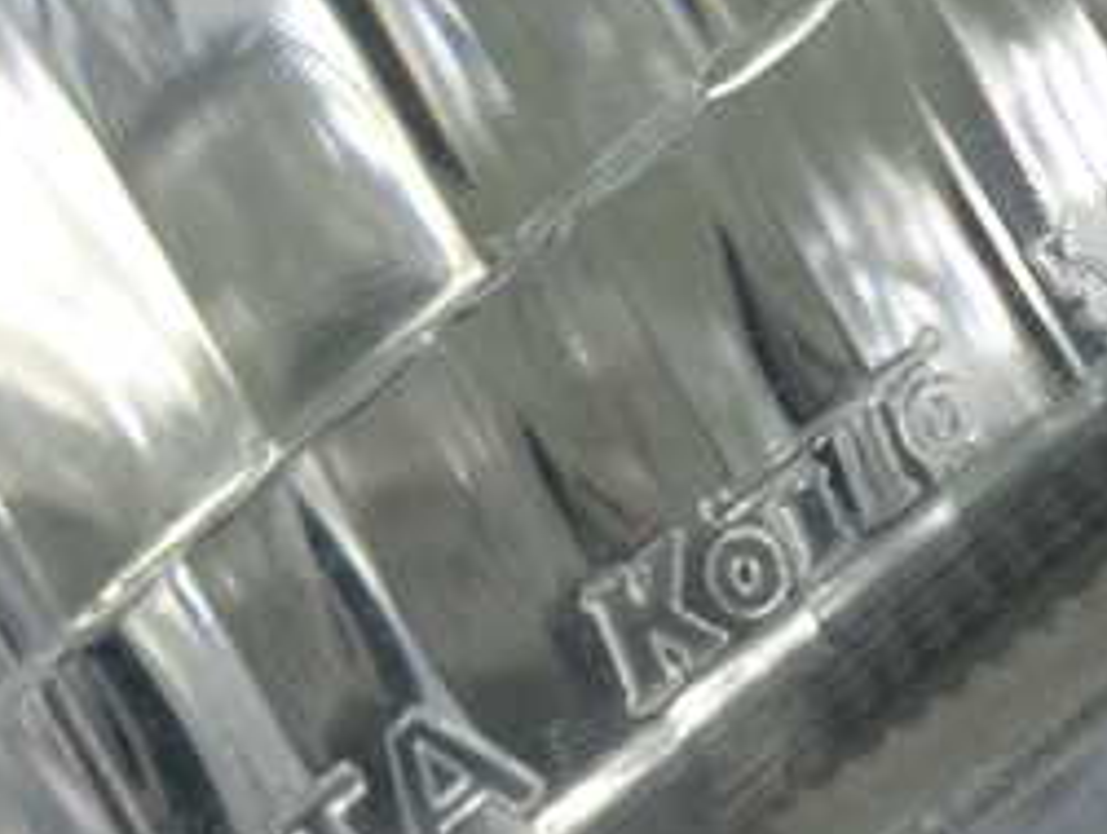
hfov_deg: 13.2
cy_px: 300
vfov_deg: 10.0
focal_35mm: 148
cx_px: 992
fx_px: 4740
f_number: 3.6
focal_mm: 11.09
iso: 1250
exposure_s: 1/125
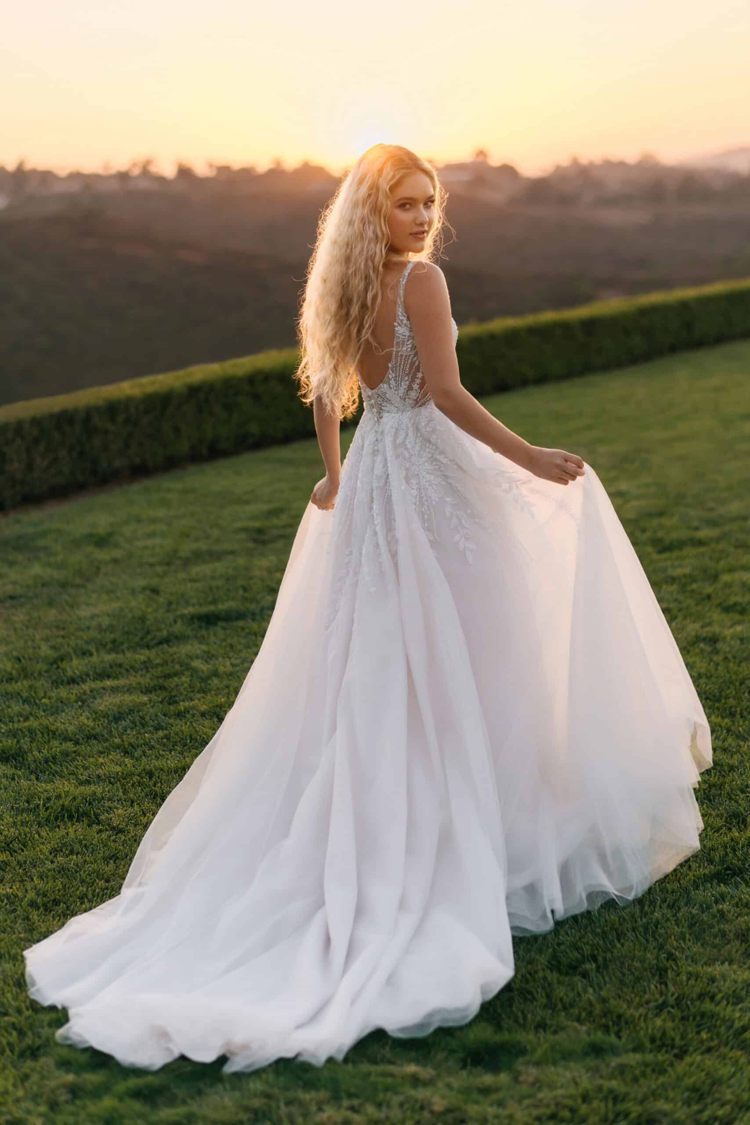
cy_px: 562
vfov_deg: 34.5
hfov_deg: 23.4
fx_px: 1812
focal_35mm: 58
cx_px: 375
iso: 64
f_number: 2
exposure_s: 1/250
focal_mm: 58
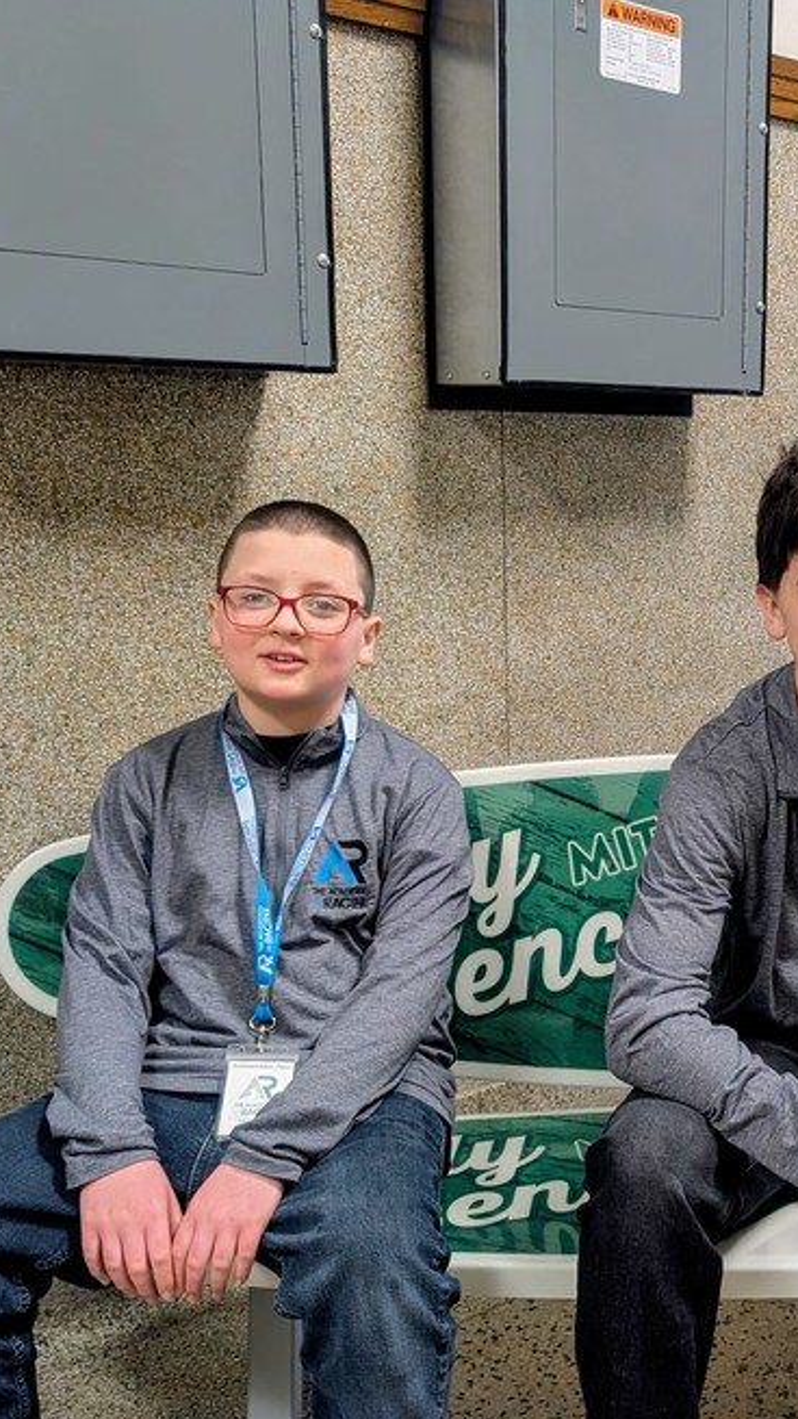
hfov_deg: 28.2
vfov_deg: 49.2
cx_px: 670
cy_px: 834
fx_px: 1542
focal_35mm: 41
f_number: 1.68
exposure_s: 1/60
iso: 304
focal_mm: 6.9
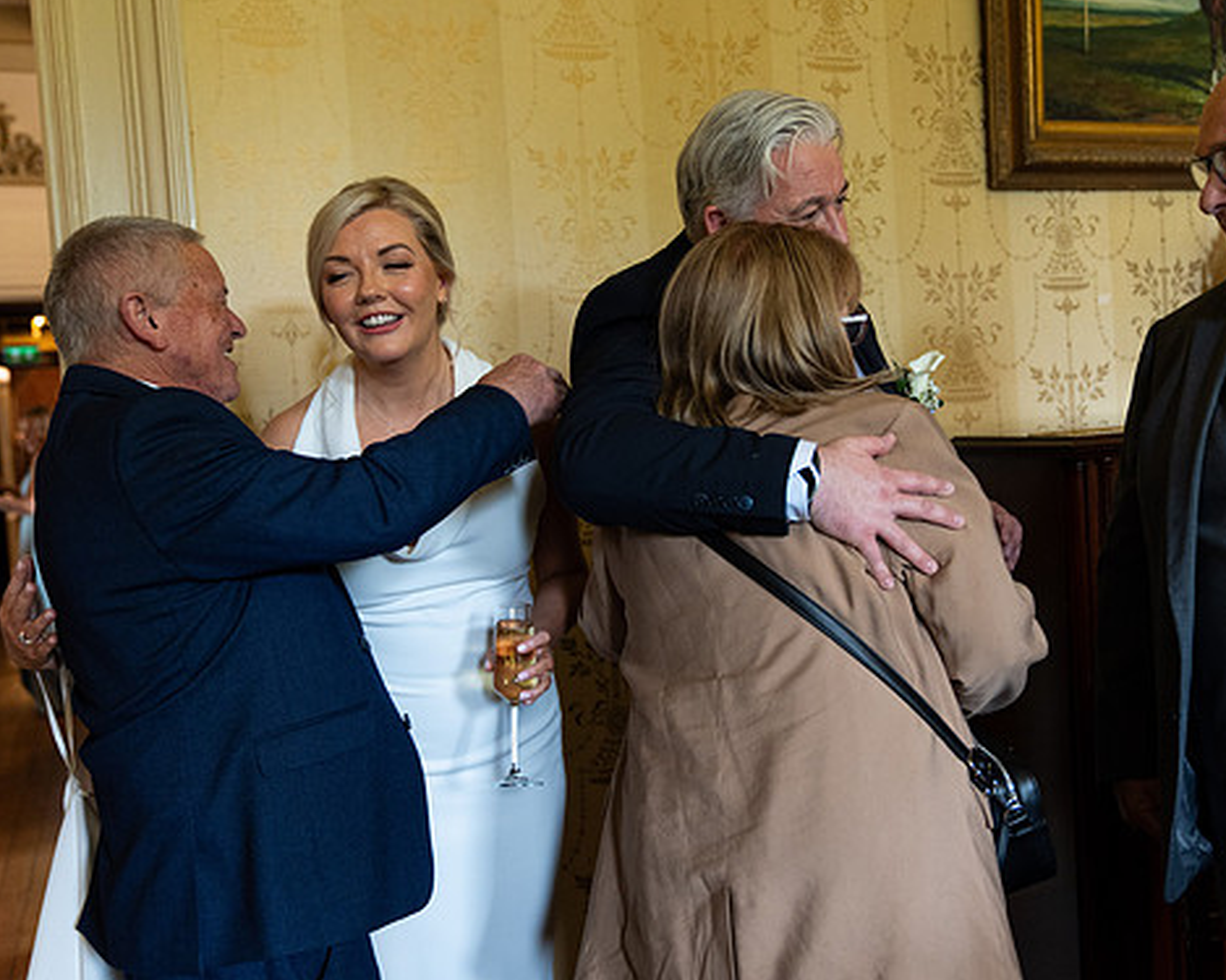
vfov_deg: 41.1
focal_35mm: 36
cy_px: 485
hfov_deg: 50.2
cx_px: 664
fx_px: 1306
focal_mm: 31
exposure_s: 1/160
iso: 3200
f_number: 2.8
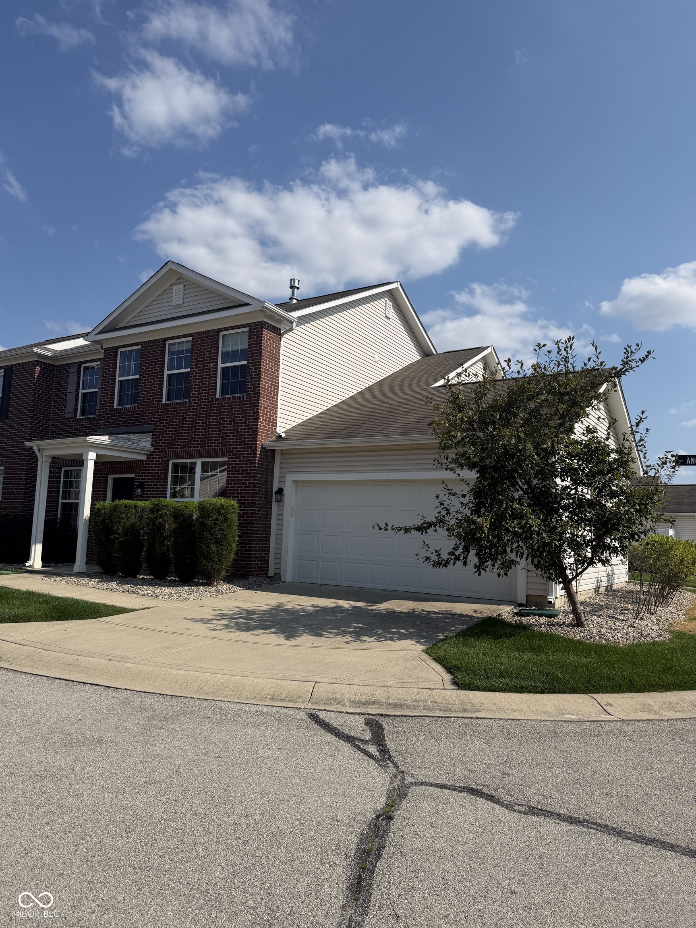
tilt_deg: +4.1
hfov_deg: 56.8
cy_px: 464
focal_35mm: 24
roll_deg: -2.0
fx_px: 643
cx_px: 348
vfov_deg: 71.6
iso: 80
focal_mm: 6.76
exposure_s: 1/8130
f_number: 1.78
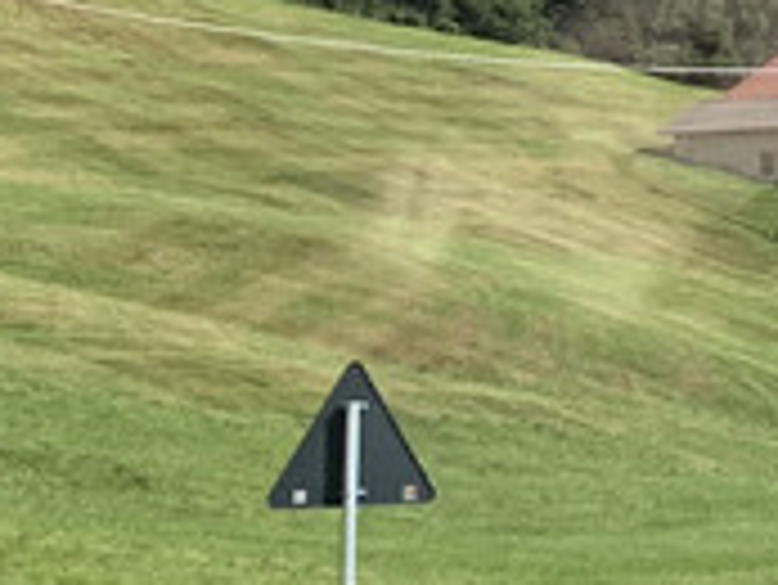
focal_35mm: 160
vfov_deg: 9.0
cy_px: -333
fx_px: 3599
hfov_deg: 10.4
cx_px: 1976
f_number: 1.8
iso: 25
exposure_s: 1/1299
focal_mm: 4.25
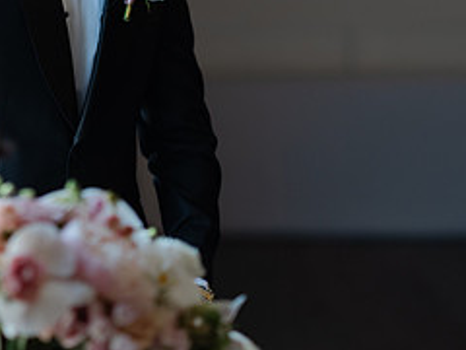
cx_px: 43
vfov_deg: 8.8
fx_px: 2262
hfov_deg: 11.7
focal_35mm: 168
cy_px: 26
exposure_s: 1/1000
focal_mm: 80
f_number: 1.7
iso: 1600
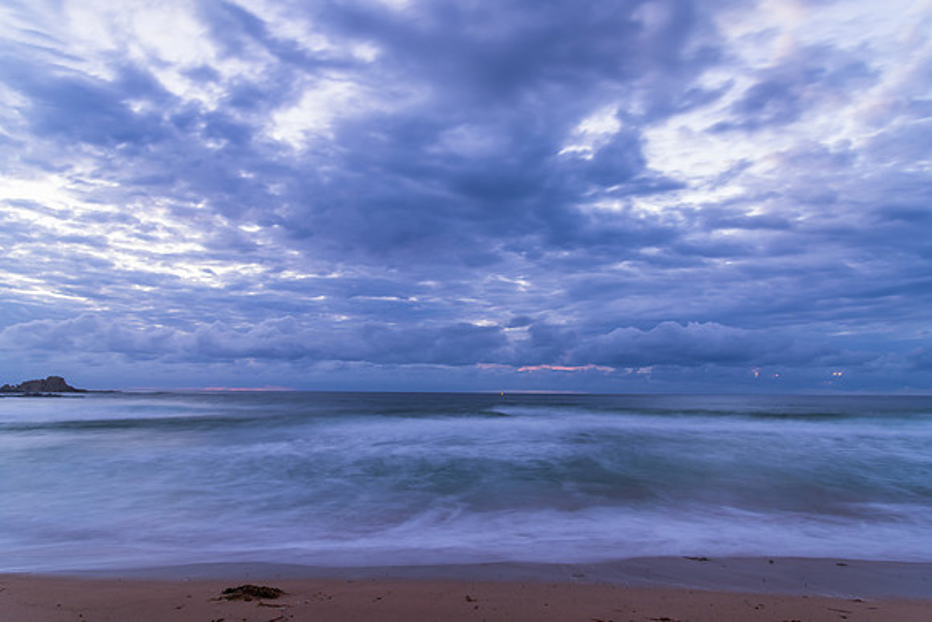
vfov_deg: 51.5
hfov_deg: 71.8
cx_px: 466
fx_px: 644
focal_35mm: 25
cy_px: 311
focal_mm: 24
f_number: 4
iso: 400
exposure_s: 5
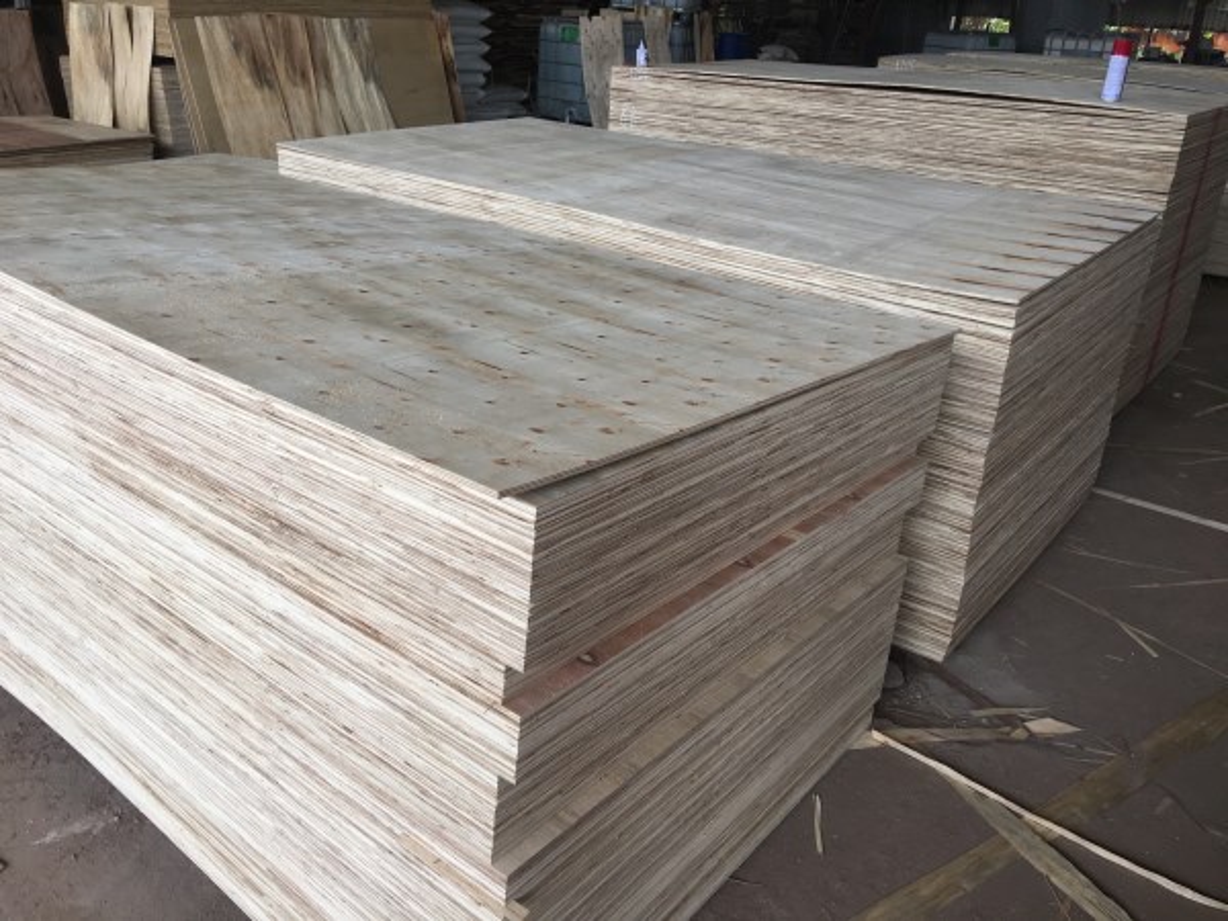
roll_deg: -1.5
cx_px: 614
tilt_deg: -23.1
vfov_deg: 48.2
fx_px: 1029
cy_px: 460
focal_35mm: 29
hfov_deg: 61.7
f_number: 2.2
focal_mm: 4.15
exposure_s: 1/50
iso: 25
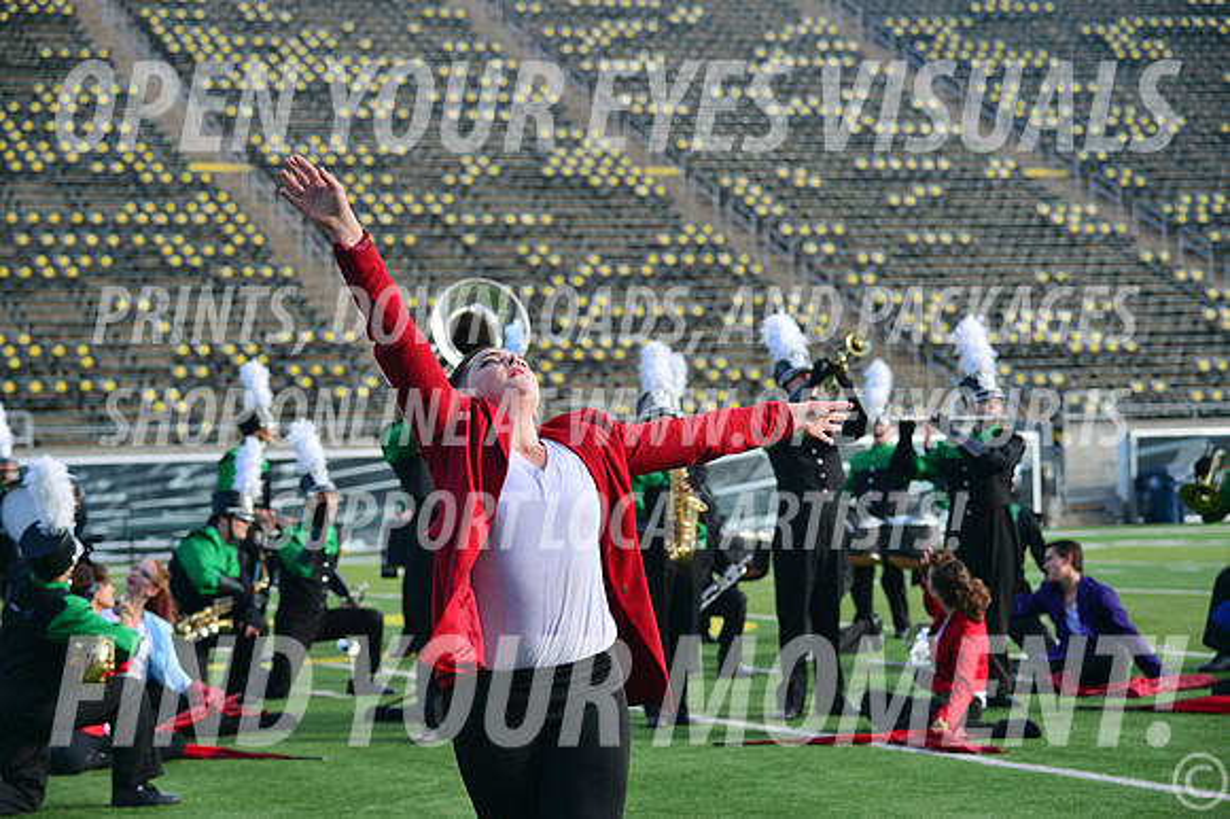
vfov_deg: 13.0
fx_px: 3585
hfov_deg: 19.5
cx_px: 615
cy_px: 410
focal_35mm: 105
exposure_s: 1/640
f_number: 5.6
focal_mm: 105
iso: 125
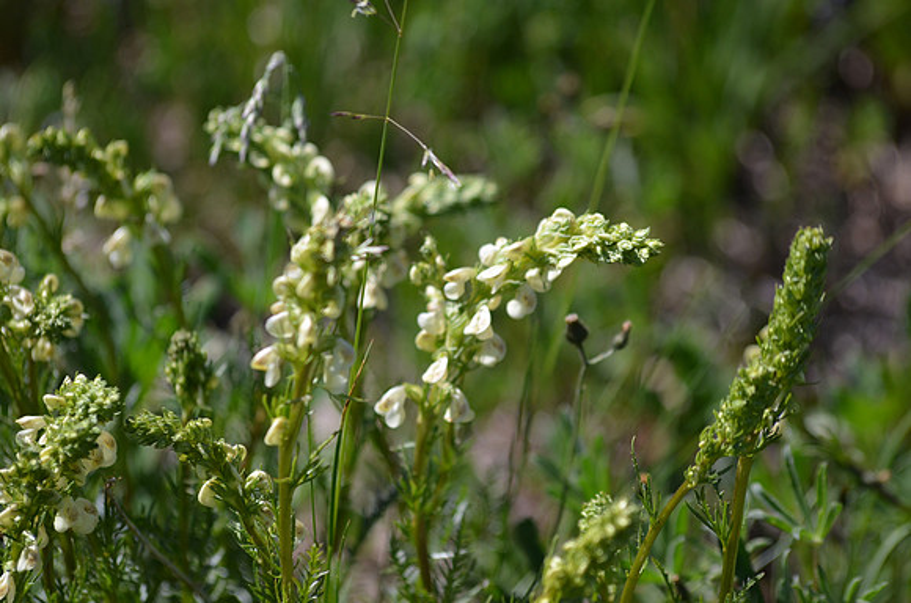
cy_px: 302
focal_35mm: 225
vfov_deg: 6.1
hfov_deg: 9.2
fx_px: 5681
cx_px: 456
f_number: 4.5
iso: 400
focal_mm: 150
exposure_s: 1/1000
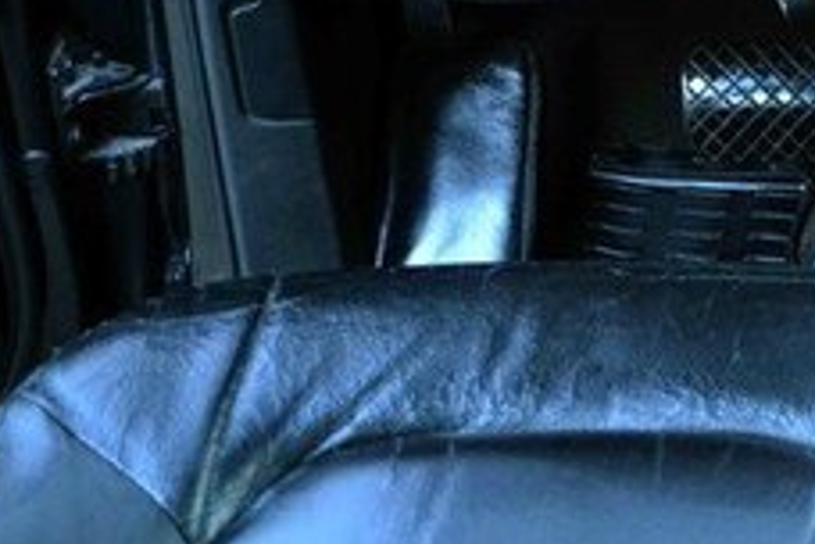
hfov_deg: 23.5
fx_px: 1766
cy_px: -183
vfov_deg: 16.4
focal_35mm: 78
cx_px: 1012
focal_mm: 18
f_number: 3.5
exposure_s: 1/8
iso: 1600
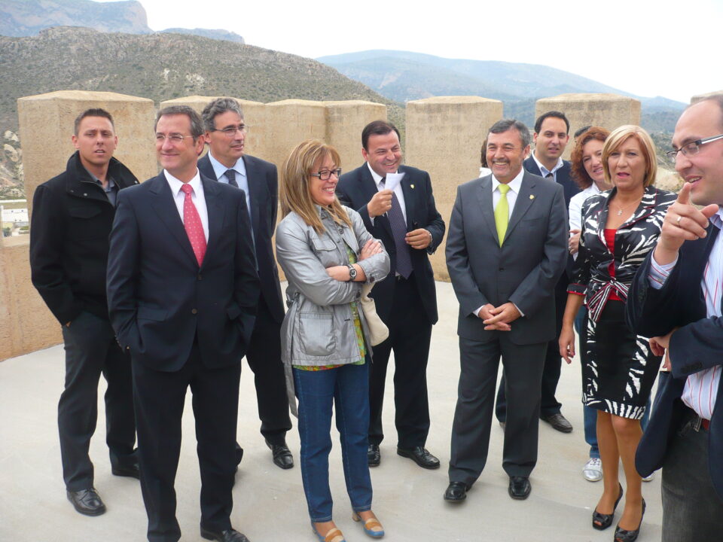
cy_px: 271
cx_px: 362
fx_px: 731
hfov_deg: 52.6
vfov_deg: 40.7
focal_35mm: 35
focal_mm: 5.8
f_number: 2.8
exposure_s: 1/500
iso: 100
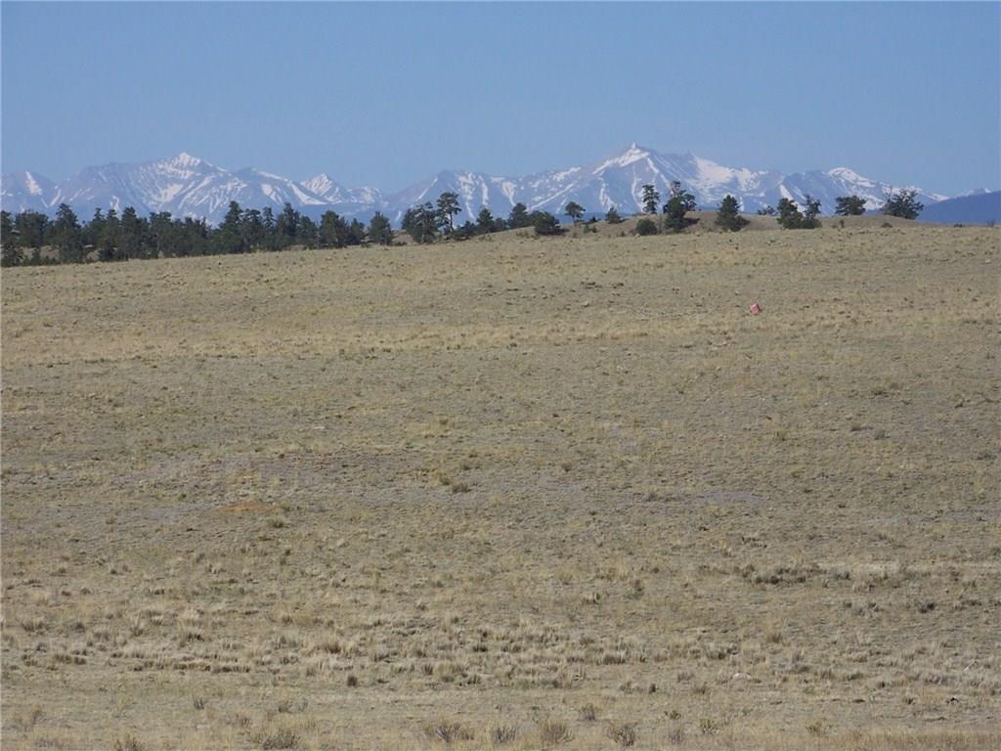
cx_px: 500
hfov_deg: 8.5
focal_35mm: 234
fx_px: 6767
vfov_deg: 6.4
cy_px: 376
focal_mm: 37.4
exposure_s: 1/640
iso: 64
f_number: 5
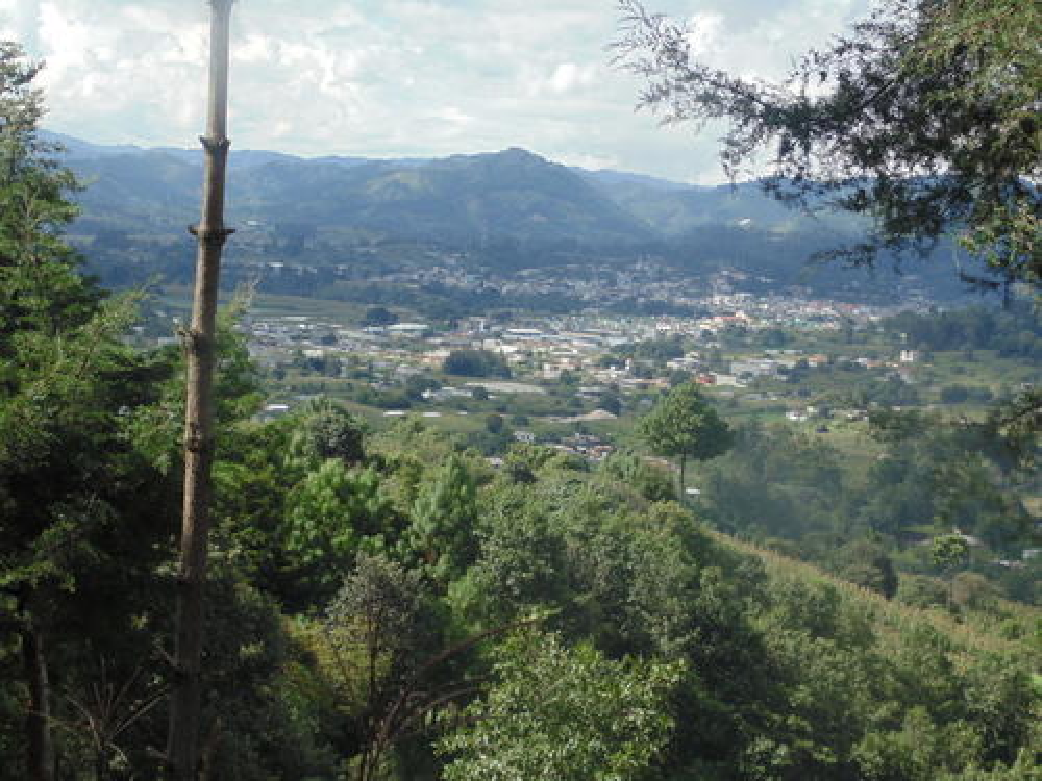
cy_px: 390
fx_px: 2378
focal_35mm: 79
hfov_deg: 24.7
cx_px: 521
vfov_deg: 18.7
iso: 80
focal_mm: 14.1
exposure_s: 1/400
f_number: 4.3
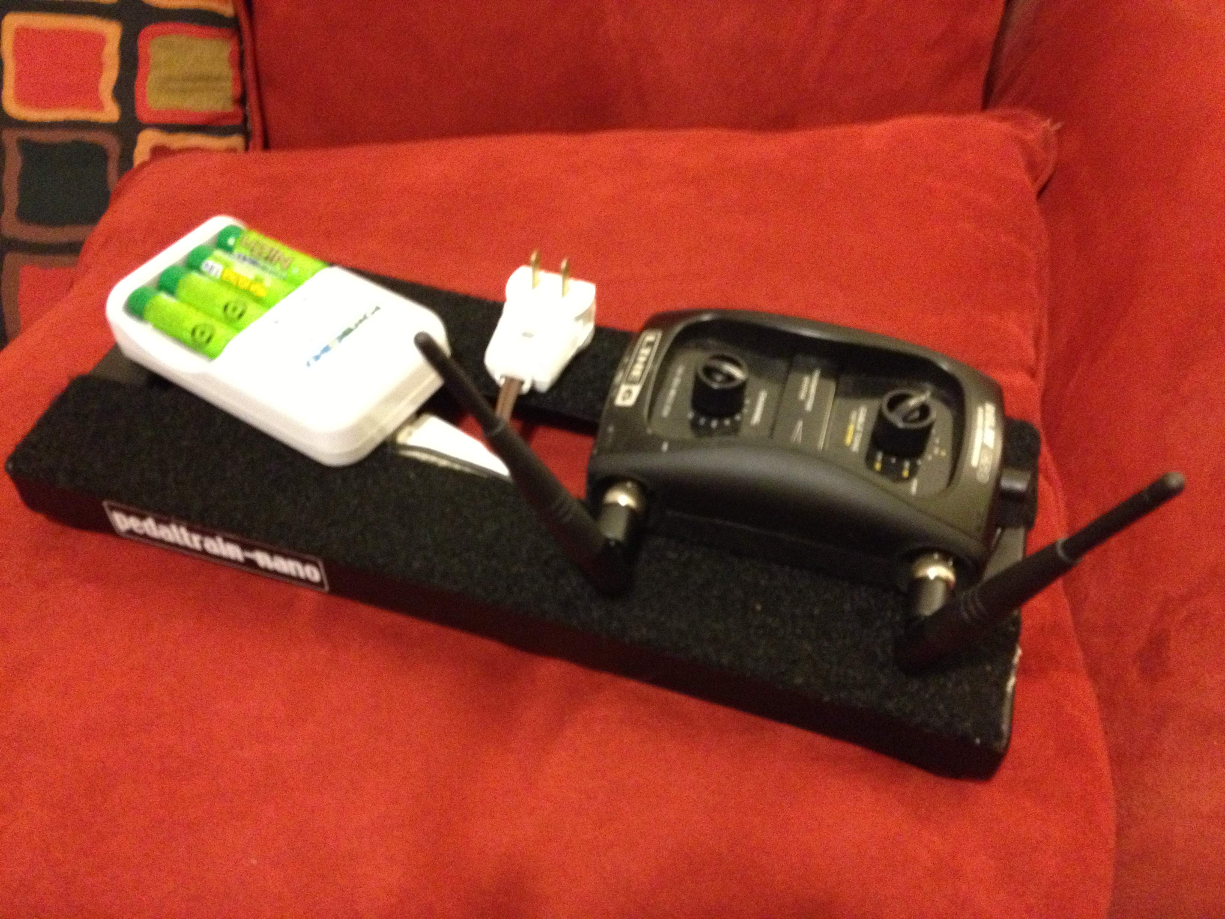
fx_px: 1239
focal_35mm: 35
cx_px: 612
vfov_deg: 40.7
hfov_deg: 52.6
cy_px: 460
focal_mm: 4.28
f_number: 2.4
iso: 640
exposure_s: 1/15
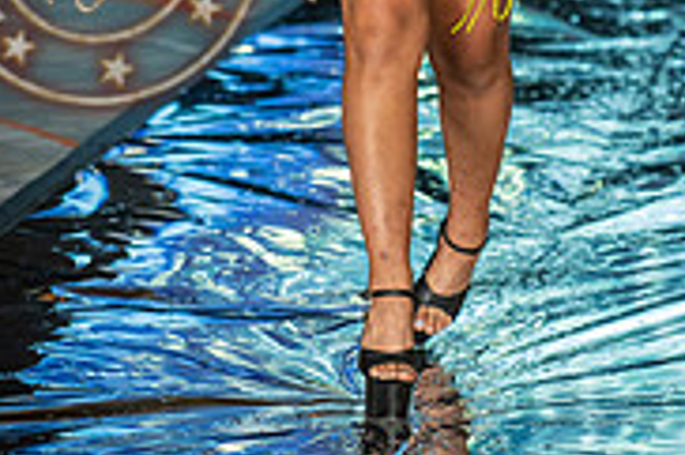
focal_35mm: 302
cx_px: 463
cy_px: -147
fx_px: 5741
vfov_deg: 4.5
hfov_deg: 6.8
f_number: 2.8
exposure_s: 1/200
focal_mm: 122
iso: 1600
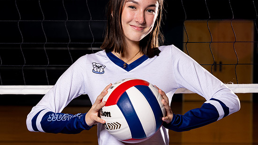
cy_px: 77
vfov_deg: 12.1
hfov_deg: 21.3
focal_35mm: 100
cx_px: 104
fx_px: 684
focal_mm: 68
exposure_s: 1/125
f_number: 5.6
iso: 250
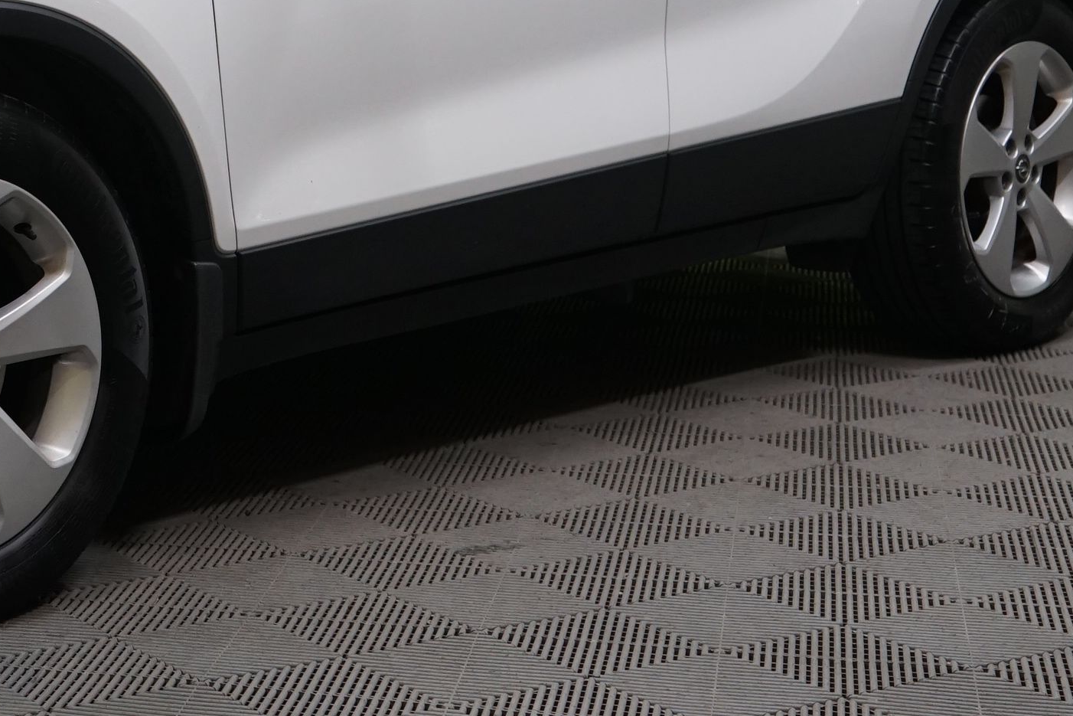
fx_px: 2593
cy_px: -5
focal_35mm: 87
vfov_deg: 15.4
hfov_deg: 22.5
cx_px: 13
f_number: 4.5
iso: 1250
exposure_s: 1/160
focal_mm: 31
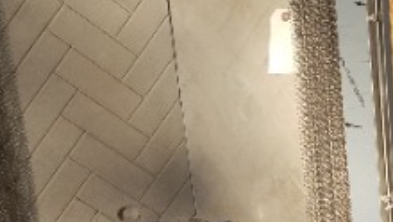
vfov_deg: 13.2
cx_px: 386
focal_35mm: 91
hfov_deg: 22.6
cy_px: 213
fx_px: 949
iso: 100
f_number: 2
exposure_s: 1/408
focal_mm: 3.54
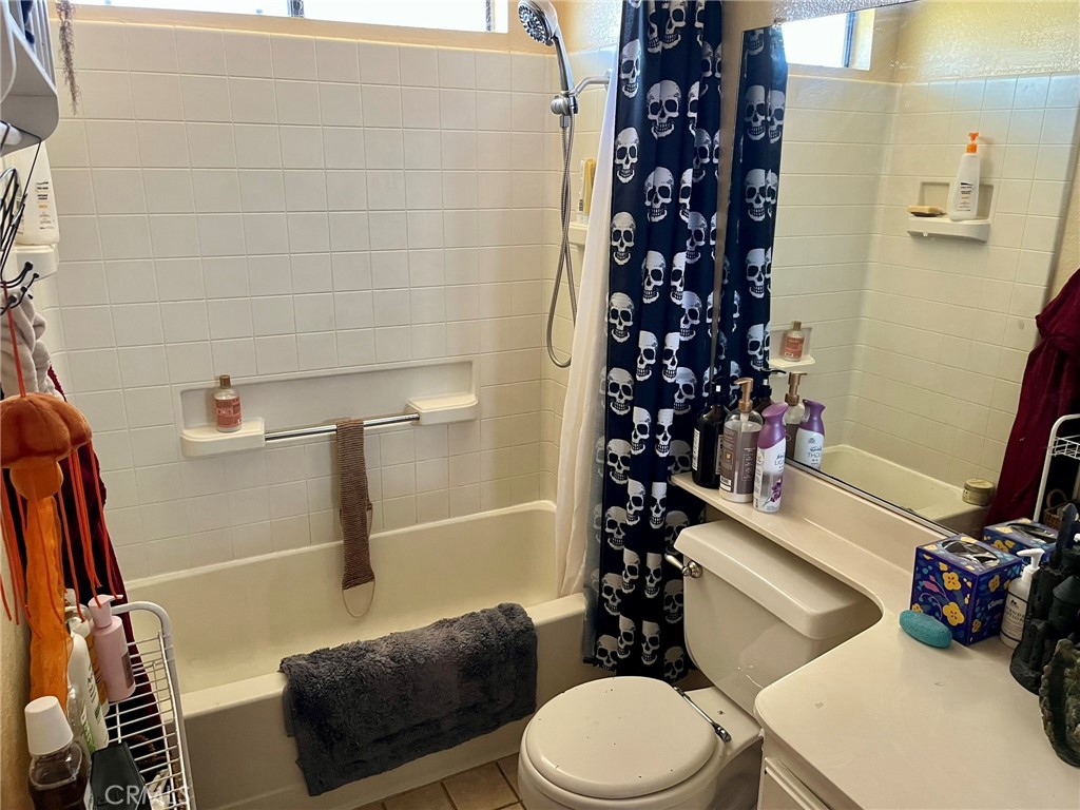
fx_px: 811
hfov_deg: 67.3
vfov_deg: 53.1
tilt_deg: -17.8
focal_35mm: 26
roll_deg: -0.6
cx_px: 540
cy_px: 405
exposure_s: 1/60
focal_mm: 5.1
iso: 400
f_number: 1.6
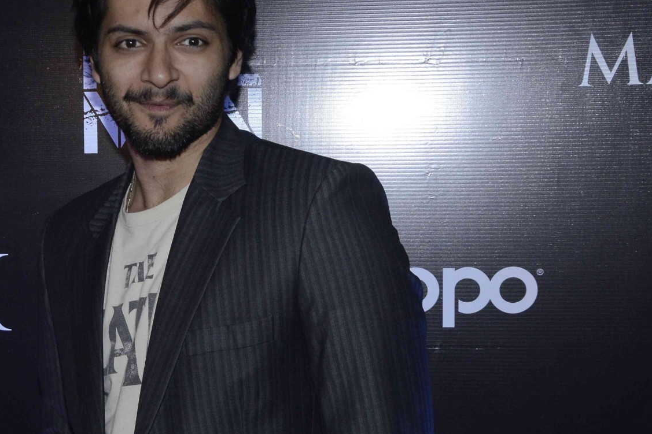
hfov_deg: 20.8
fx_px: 1738
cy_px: 303
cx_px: 56
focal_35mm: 96
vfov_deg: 14.2
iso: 800
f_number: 8
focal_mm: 30
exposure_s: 1/200
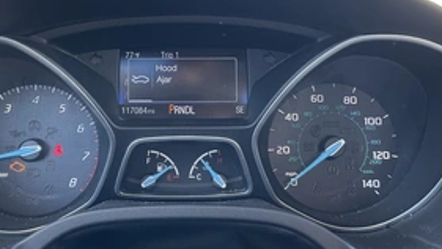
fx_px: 527
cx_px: 190
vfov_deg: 26.5
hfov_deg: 45.4
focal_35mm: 45
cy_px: 98
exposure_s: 1/122
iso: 64
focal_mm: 3
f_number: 1.8
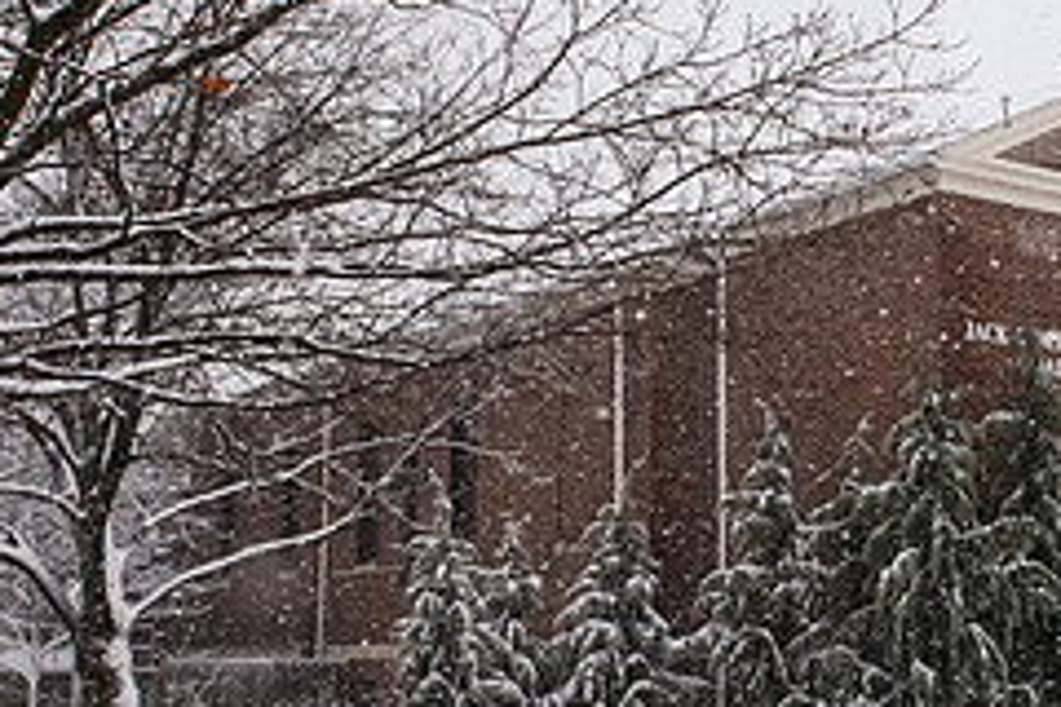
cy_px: 329
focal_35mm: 58
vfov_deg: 23.4
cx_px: 813
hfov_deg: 33.7
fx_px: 1709
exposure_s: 1/800
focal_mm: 24
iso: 1000
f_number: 7.1
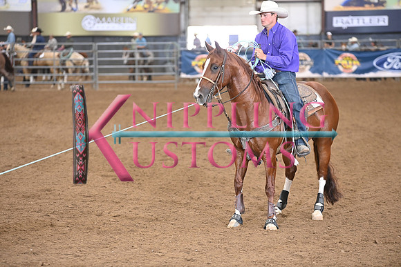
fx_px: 1671
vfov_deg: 9.2
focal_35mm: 150
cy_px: 134
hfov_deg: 13.7
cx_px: 200
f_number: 3.2
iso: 2500
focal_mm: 150
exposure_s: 1/250
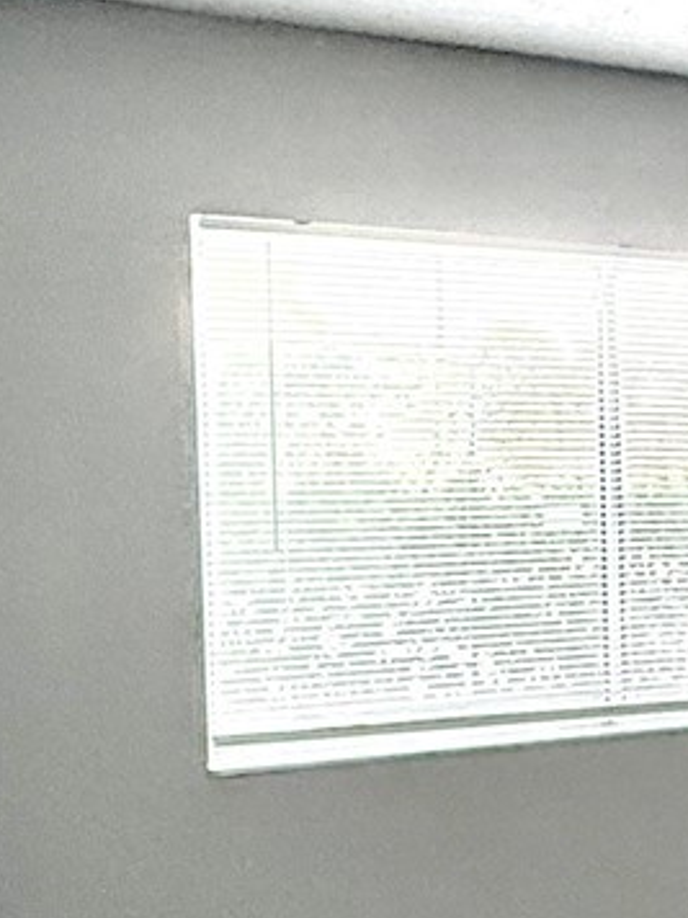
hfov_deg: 18.5
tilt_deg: -1.4
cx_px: 1219
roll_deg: +0.3
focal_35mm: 63
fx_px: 1670
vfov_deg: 30.7
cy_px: 526
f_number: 2.2
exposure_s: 1/99
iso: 320
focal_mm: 2.22
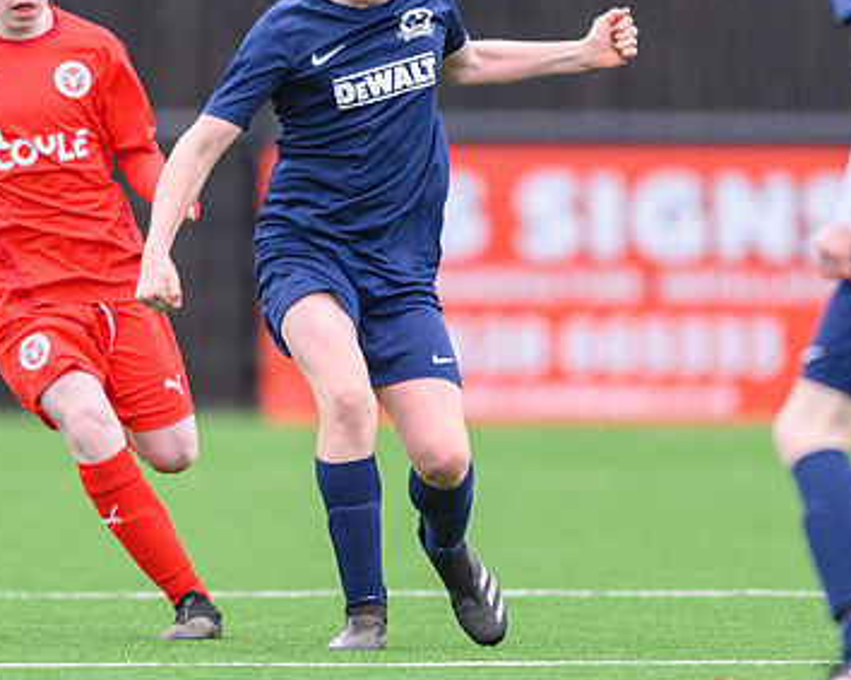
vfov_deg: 1.3
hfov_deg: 1.6
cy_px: 336
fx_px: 30064
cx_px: 362
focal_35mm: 1194
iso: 3200
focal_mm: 400
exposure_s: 1/2000
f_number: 2.8
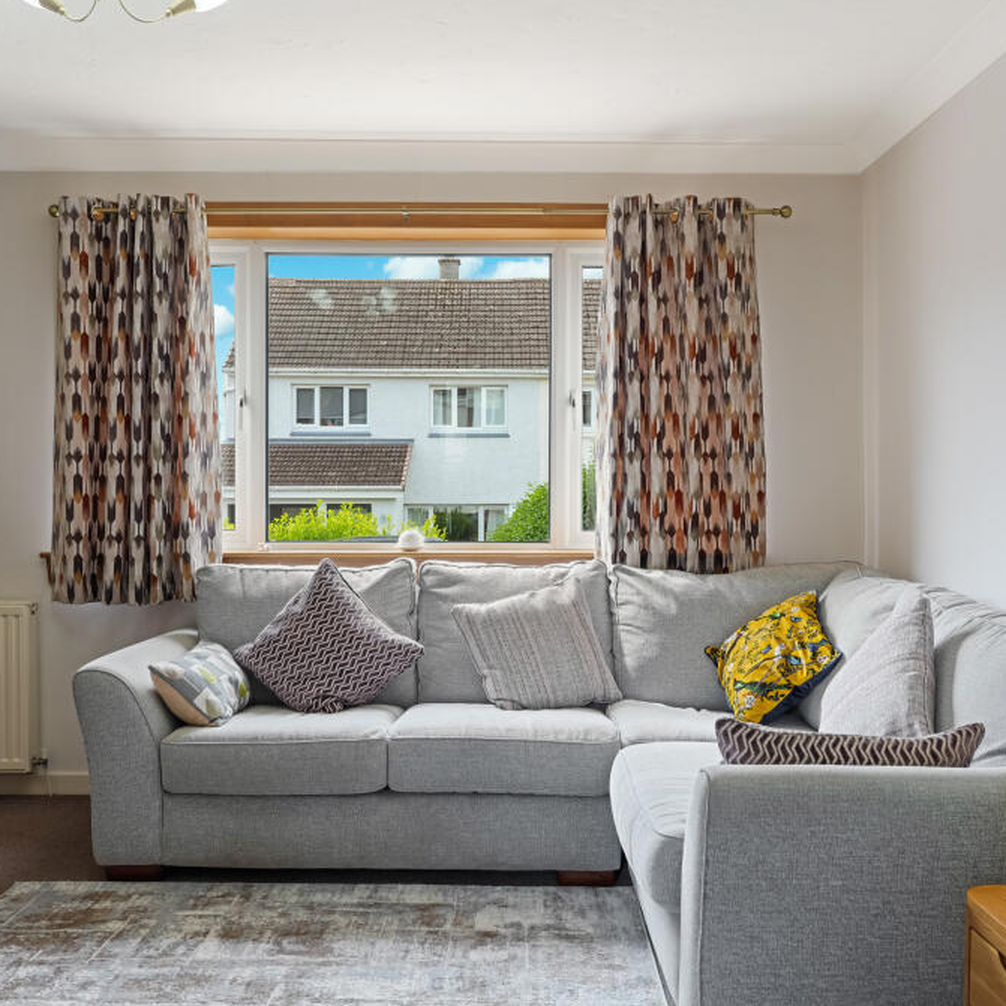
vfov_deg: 46.5
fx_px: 1172
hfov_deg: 46.5
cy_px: 502
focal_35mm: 36
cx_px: 508
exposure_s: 1/6
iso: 400
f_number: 8
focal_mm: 27.5
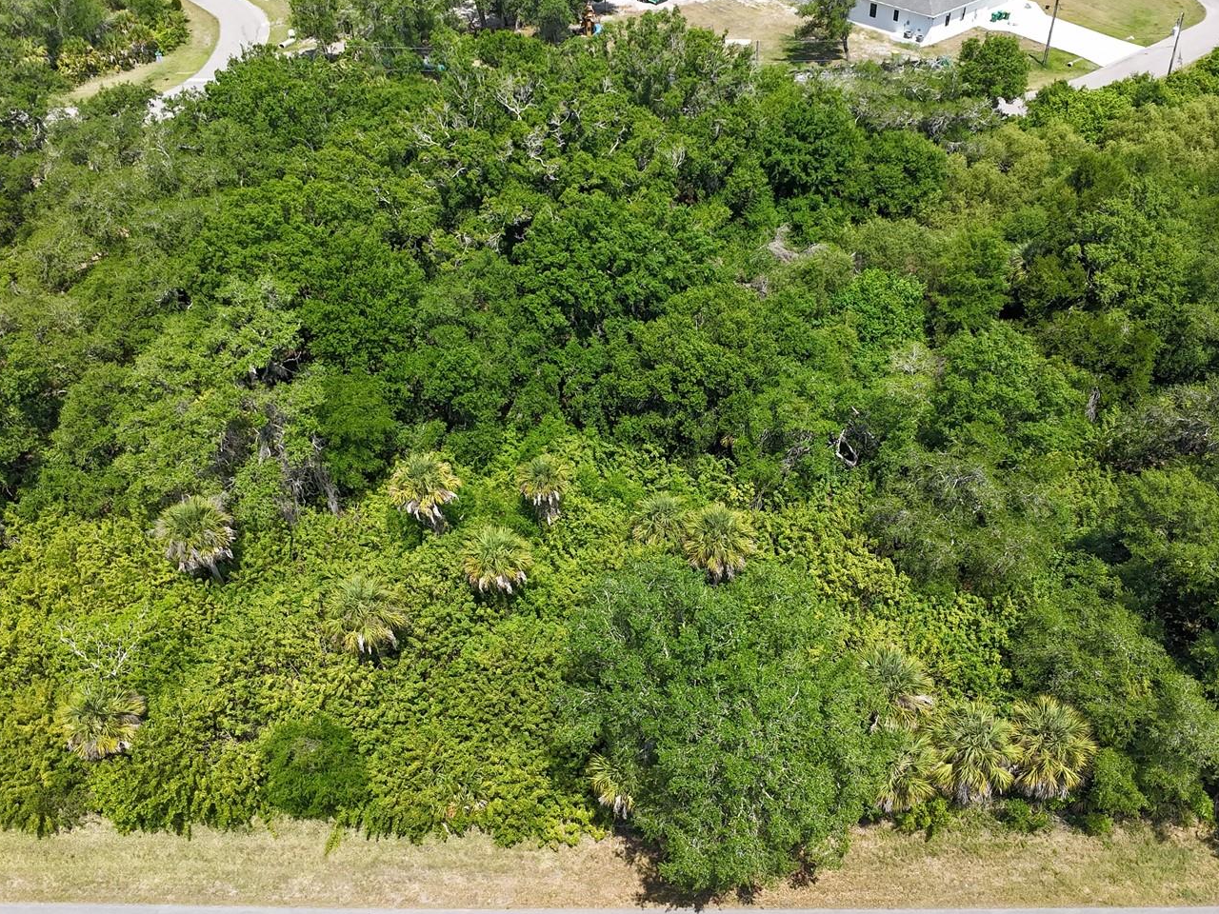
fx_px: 1056
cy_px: 444
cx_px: 642
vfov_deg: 46.8
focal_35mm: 30
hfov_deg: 59.9
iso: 100
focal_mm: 4.55
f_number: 2.8
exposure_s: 1/640
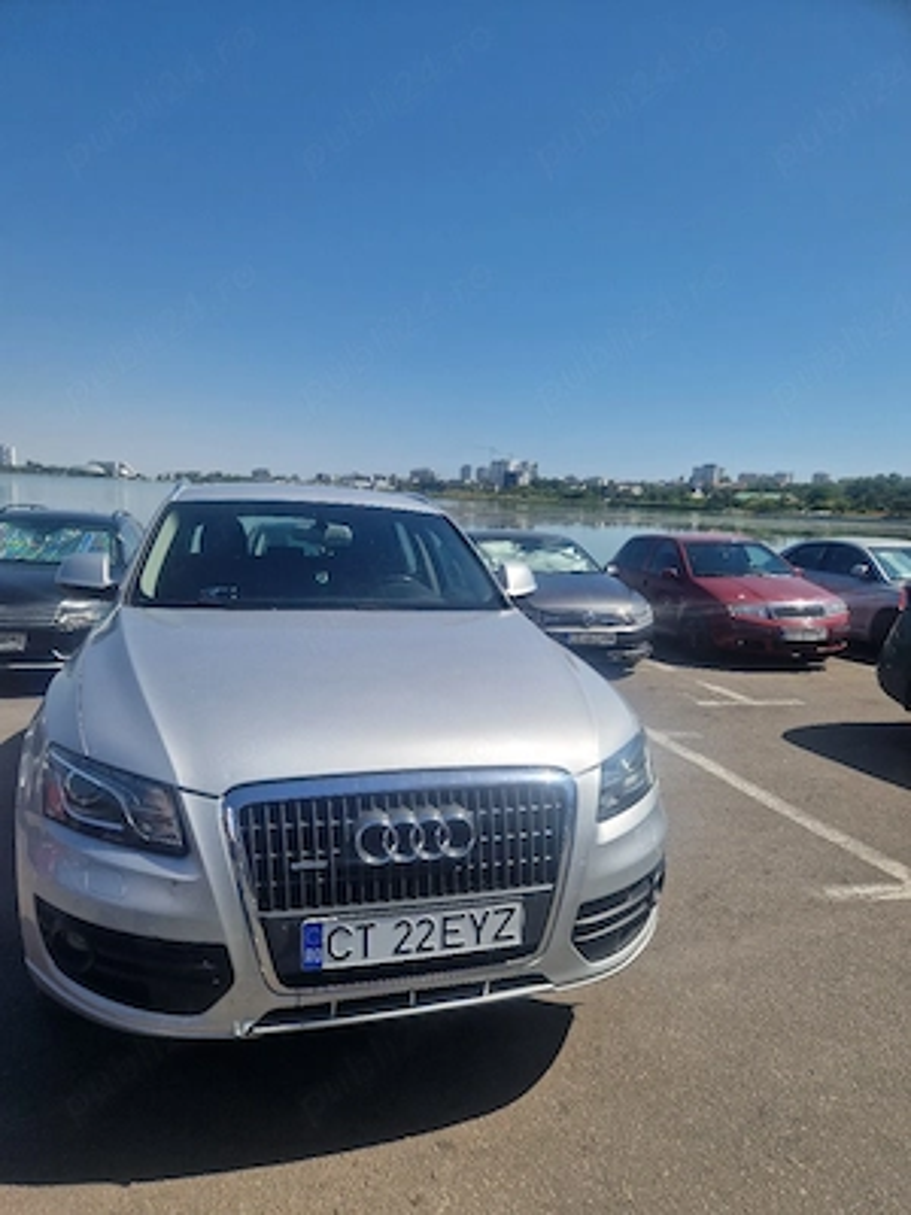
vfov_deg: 73.9
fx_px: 807
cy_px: 608
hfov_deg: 58.9
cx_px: 456
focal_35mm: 23
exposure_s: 1/3333
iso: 50
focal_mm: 5.4
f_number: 1.8
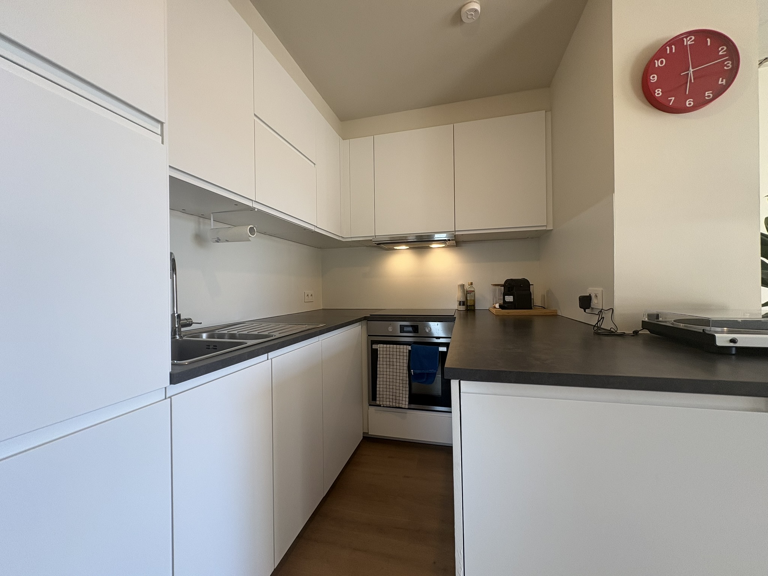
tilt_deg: +0.4
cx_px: 384
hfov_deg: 102.1
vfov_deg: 85.7
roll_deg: +1.4
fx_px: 311
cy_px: 288
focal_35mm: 14
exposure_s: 1/99
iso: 125
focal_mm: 2.22
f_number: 2.2
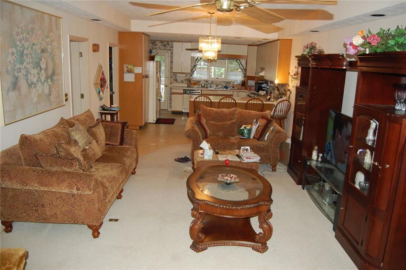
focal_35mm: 27
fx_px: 304
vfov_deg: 47.8
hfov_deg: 67.4
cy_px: 135
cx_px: 203
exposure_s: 1/60
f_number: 3.5
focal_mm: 18
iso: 400
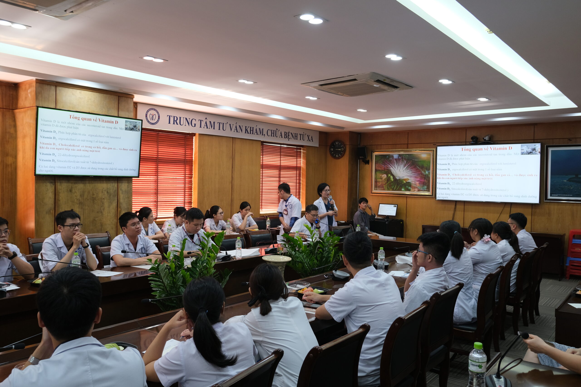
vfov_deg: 43.6
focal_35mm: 30
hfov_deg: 61.9
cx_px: 290
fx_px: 484
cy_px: 194
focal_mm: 19.7
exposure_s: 1/30
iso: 400
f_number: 4
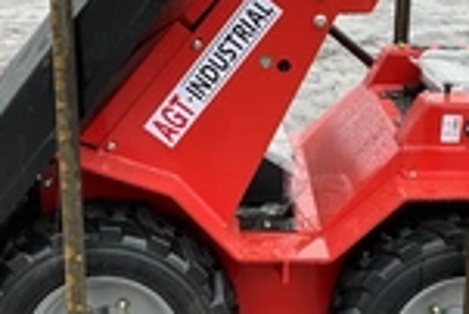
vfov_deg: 17.1
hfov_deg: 25.3
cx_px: 280
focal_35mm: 80
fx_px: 1043
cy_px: 174
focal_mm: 3
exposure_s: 1/122
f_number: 1.8
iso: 20
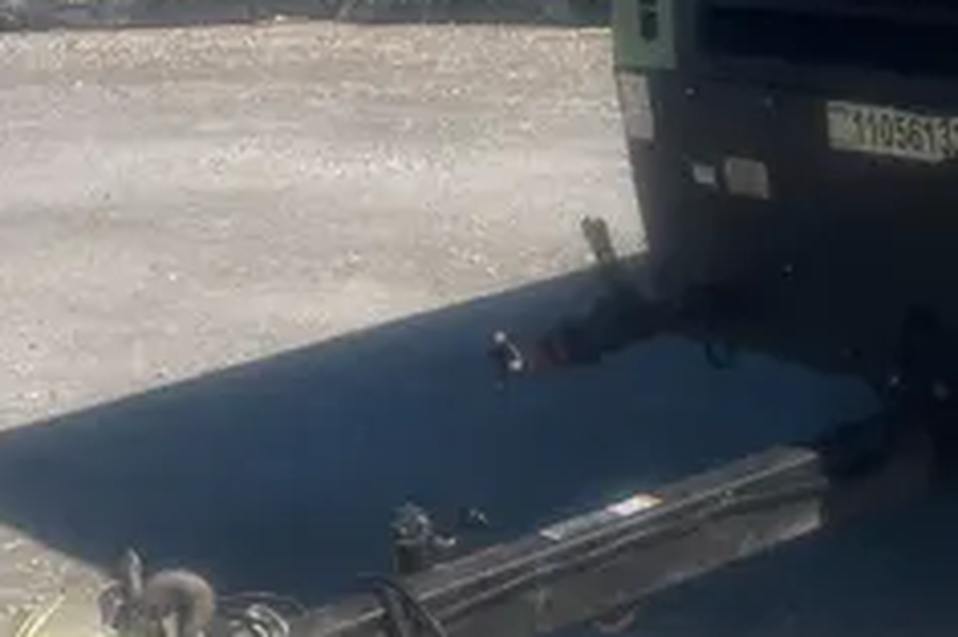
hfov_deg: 23.2
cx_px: 970
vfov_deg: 16.2
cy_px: 355
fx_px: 2234
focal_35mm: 84
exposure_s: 1/5556
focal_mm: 4.2
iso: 50
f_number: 1.6
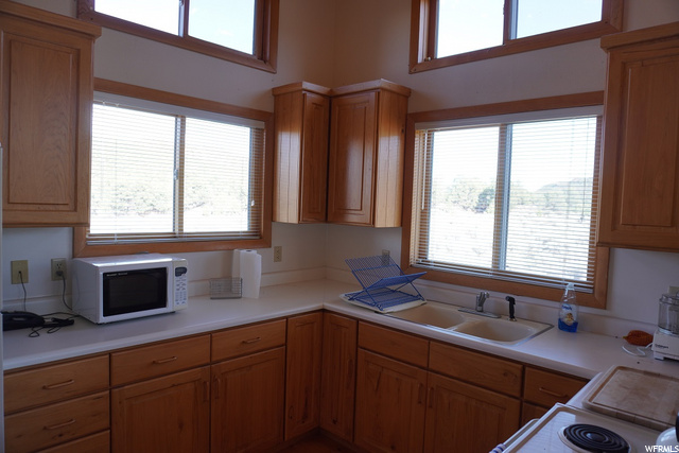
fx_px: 453
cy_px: 226
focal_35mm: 24
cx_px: 340
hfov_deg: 73.7
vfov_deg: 53.2
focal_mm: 16
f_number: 4
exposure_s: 1/60
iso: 100
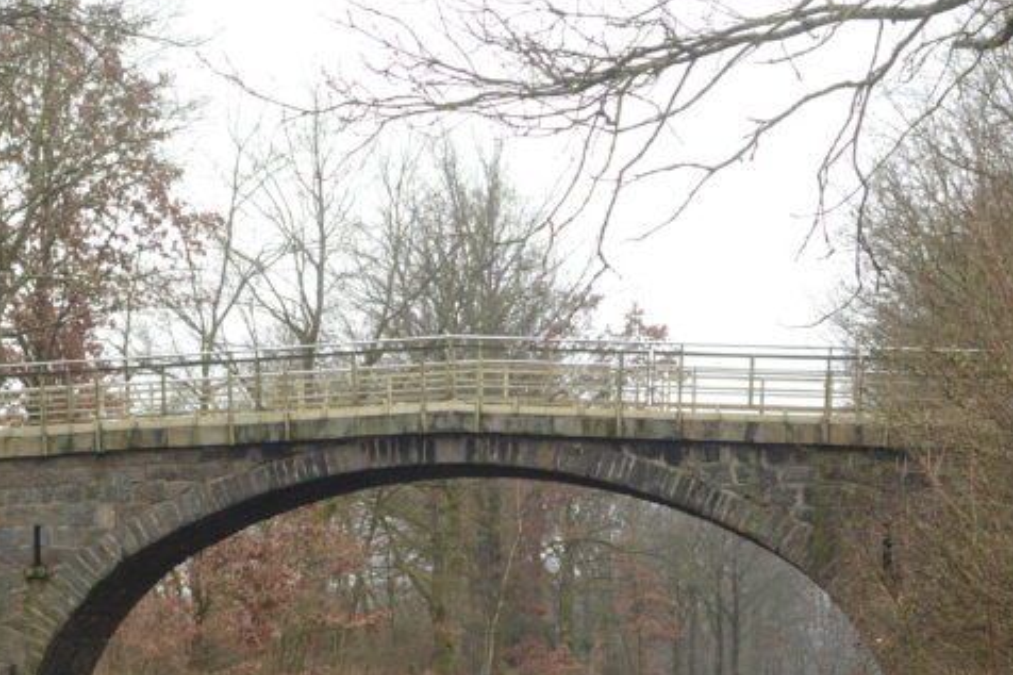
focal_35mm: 121
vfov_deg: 11.3
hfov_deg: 16.7
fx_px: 3403
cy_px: 579
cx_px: 143
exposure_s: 1/125
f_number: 5.6
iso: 1250
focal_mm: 48
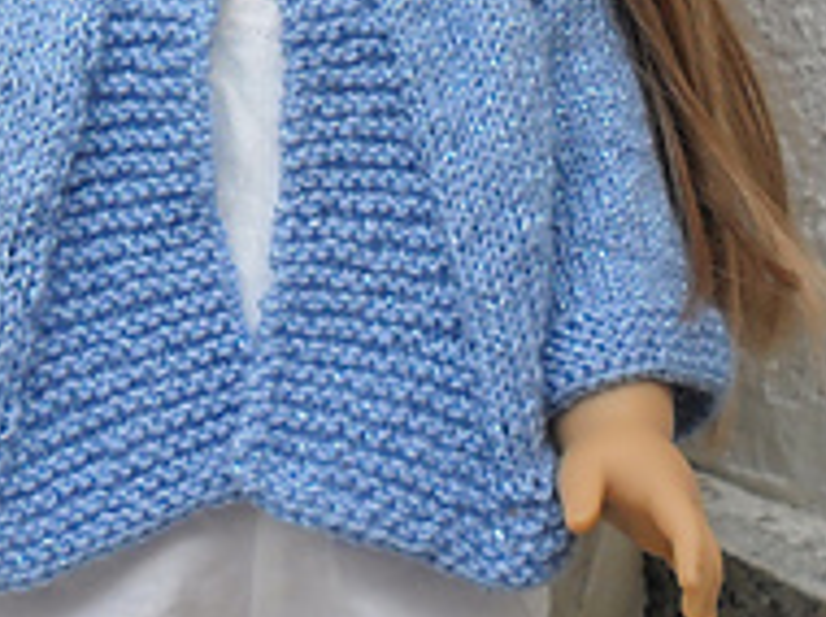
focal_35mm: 108
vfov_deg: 13.6
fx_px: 2574
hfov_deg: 18.1
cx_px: 204
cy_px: 178
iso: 100
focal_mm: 5.7
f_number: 3.7
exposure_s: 1/250
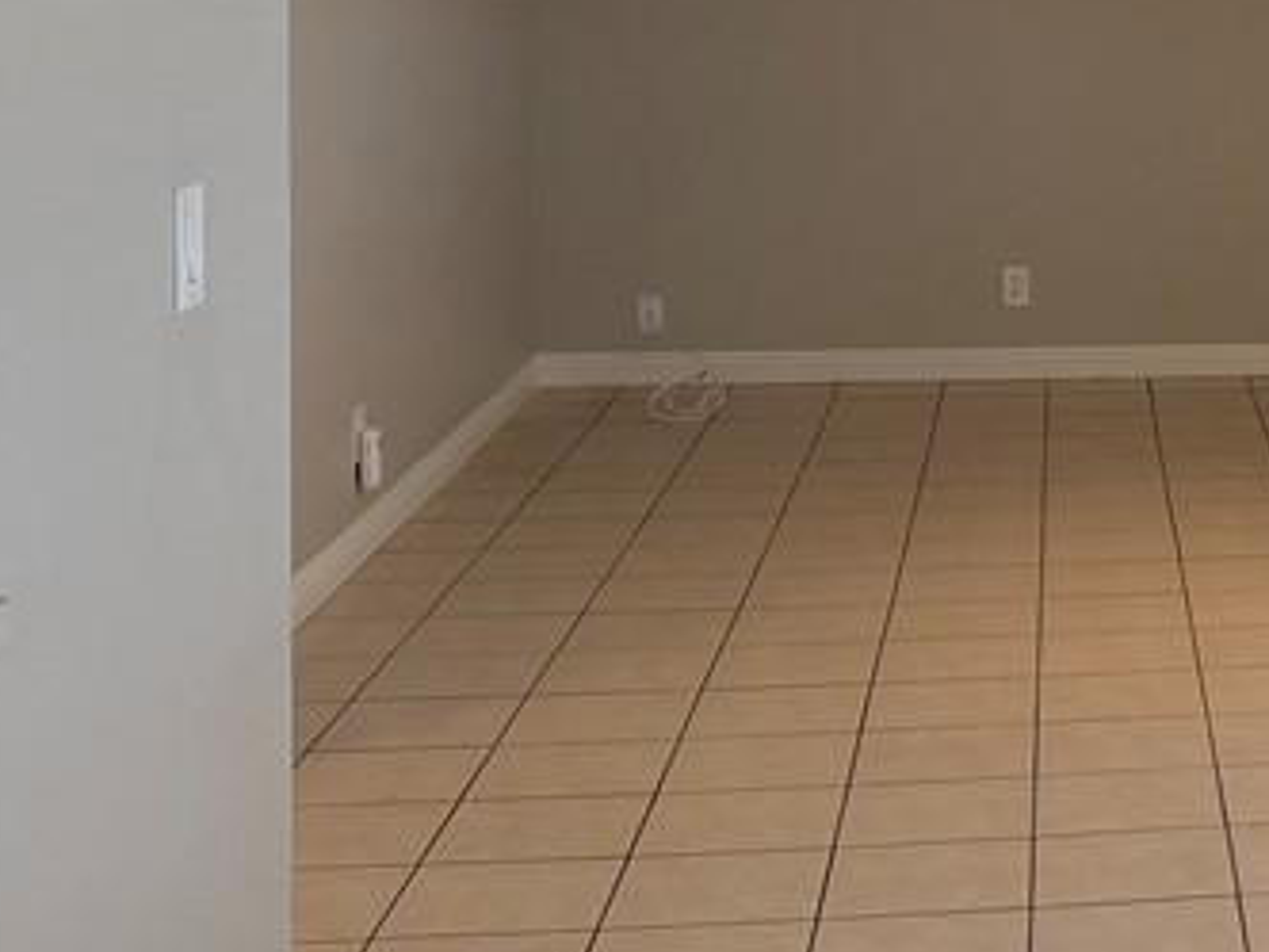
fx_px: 2713
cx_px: 1621
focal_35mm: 74
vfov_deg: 19.5
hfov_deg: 23.5
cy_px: 96
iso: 200
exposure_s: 1/199
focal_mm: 6.76
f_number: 1.78
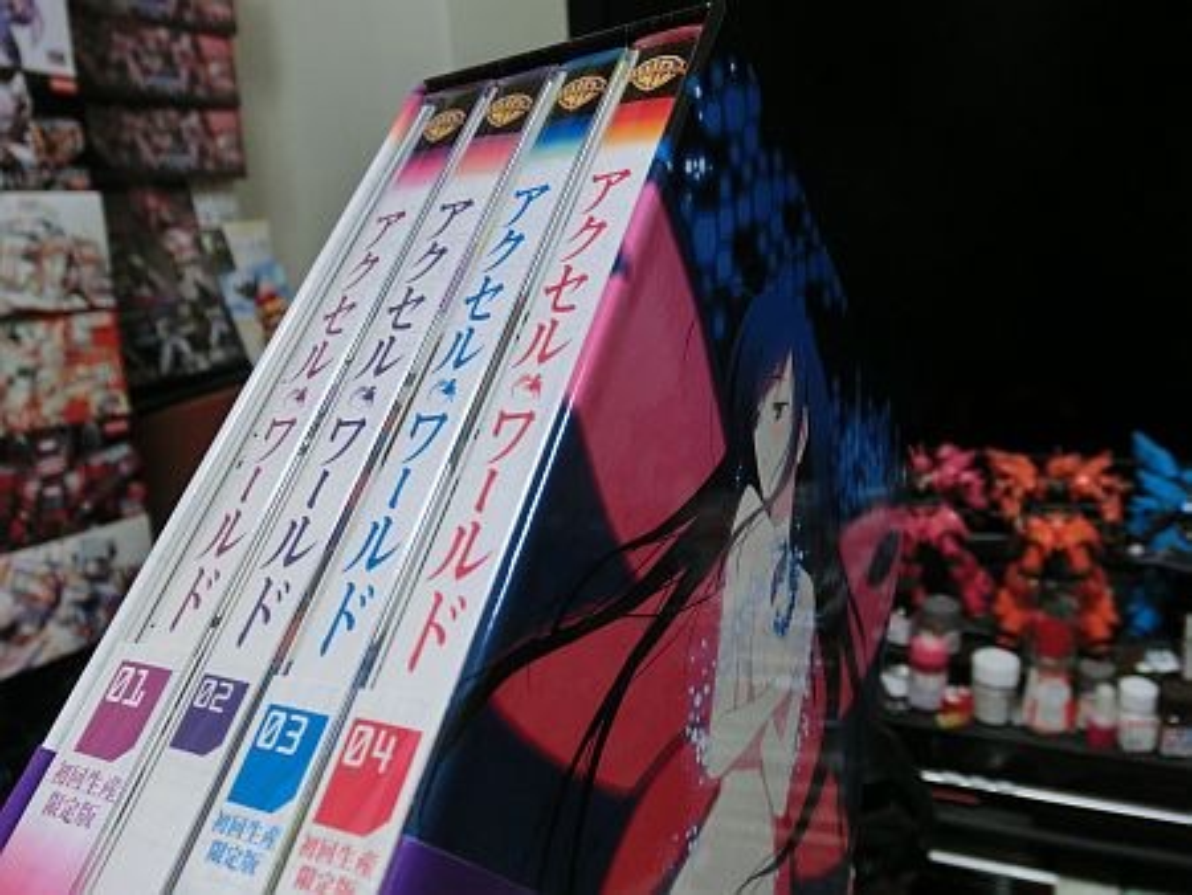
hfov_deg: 63.4
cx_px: 596
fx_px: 965
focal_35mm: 28
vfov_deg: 49.8
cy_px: 448
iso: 320
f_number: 3
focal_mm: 5
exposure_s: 1/60
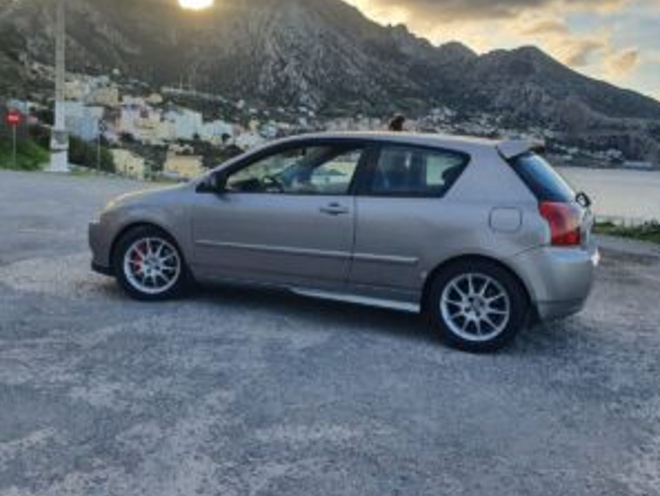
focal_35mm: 35
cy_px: 220
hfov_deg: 52.6
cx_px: 338
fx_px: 668
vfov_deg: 40.7
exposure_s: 1/608
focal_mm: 4.32
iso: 50
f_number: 2.4
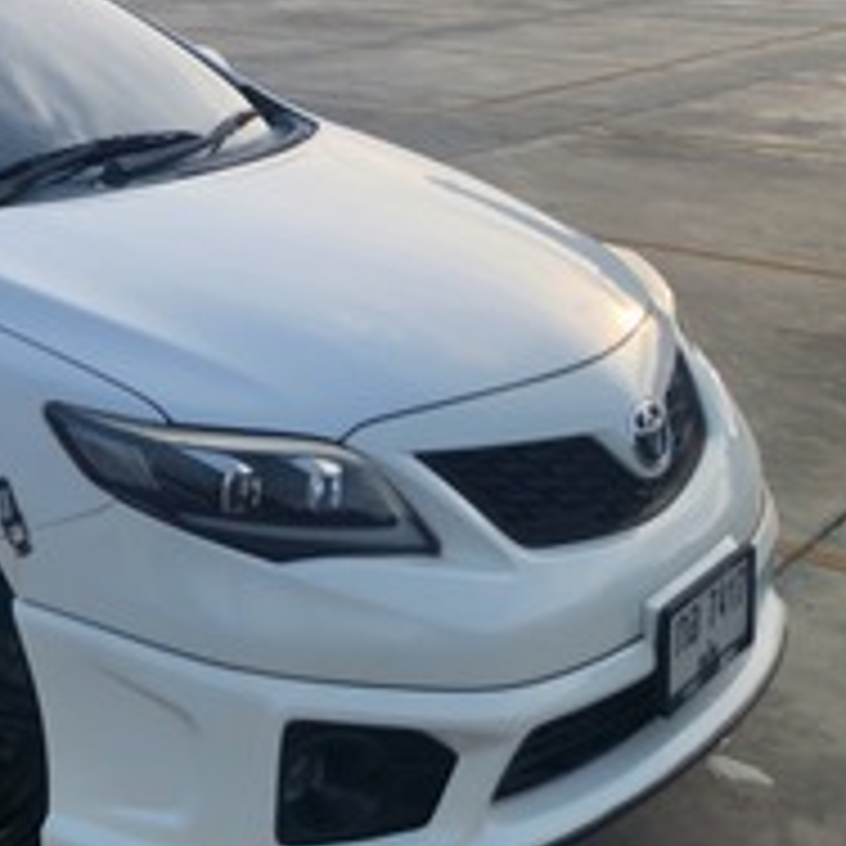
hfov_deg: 25.0
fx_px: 1797
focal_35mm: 65
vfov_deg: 24.3
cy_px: -140
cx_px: -40
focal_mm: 5.4
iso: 20
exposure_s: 1/1794
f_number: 1.8
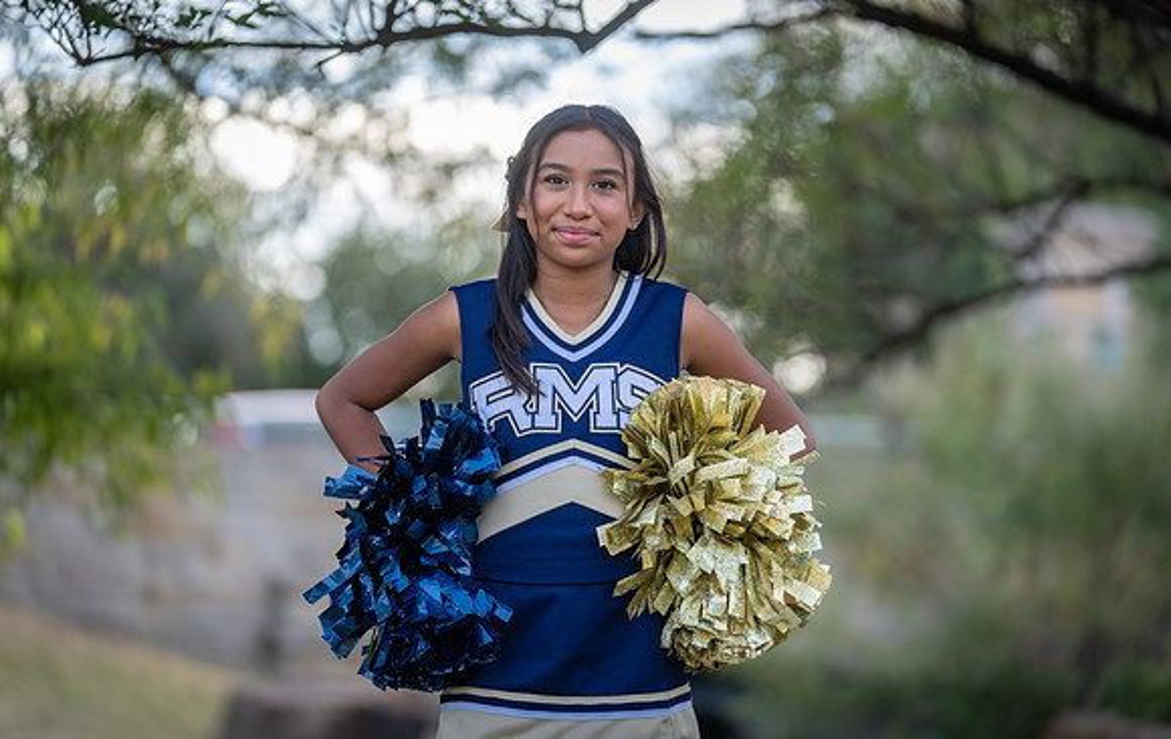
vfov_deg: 9.4
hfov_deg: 14.8
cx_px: 600
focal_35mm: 140
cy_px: 339
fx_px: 4496
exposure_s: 1/320
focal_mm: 135
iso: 160
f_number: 2.8
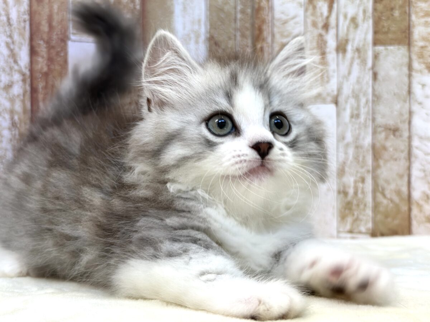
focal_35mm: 48
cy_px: 161
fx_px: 596
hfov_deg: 39.7
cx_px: 215
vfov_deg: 30.3
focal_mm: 6.86
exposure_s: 1/50
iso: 100
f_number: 1.78
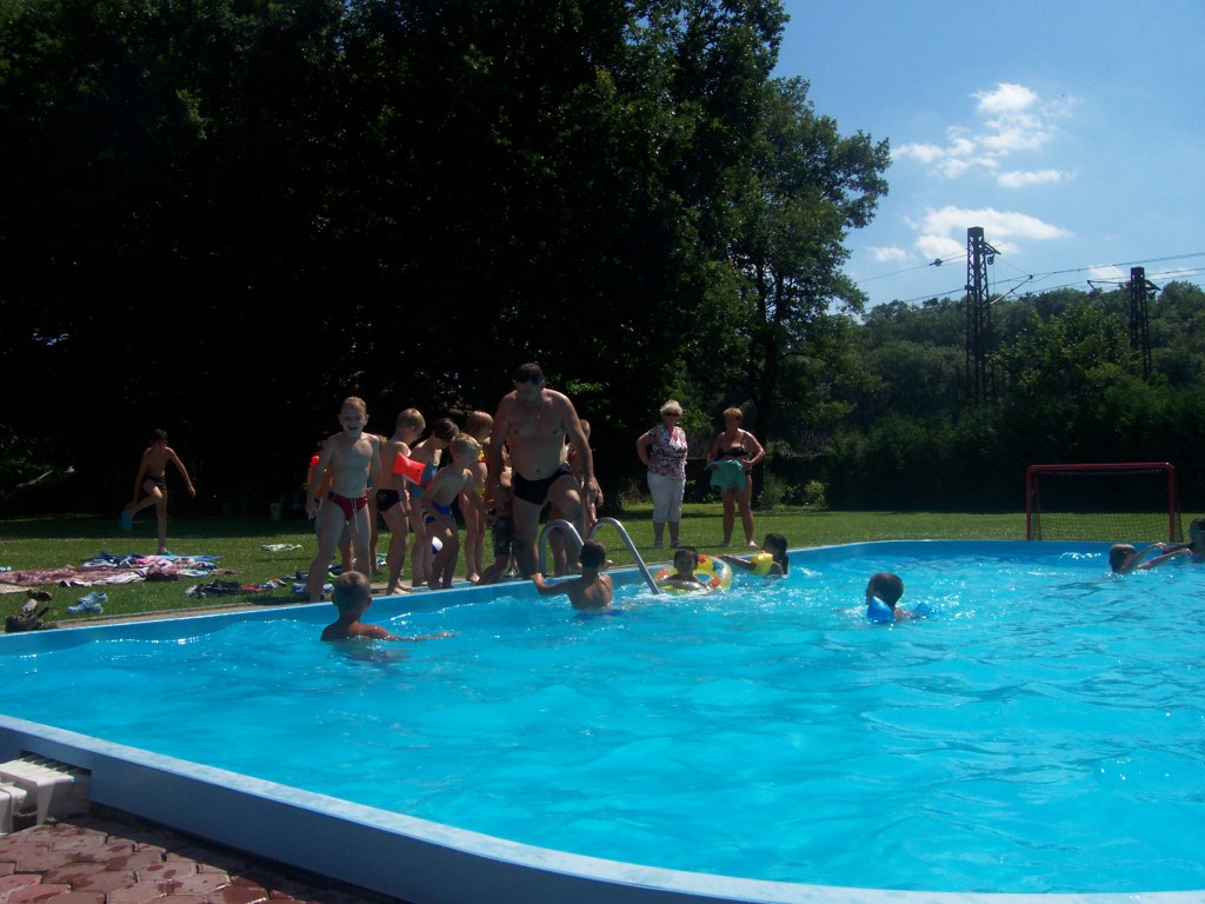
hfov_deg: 54.0
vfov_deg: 41.8
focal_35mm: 34
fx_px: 1184
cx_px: 602
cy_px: 452
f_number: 5.1
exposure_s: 1/588
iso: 80
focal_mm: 5.6
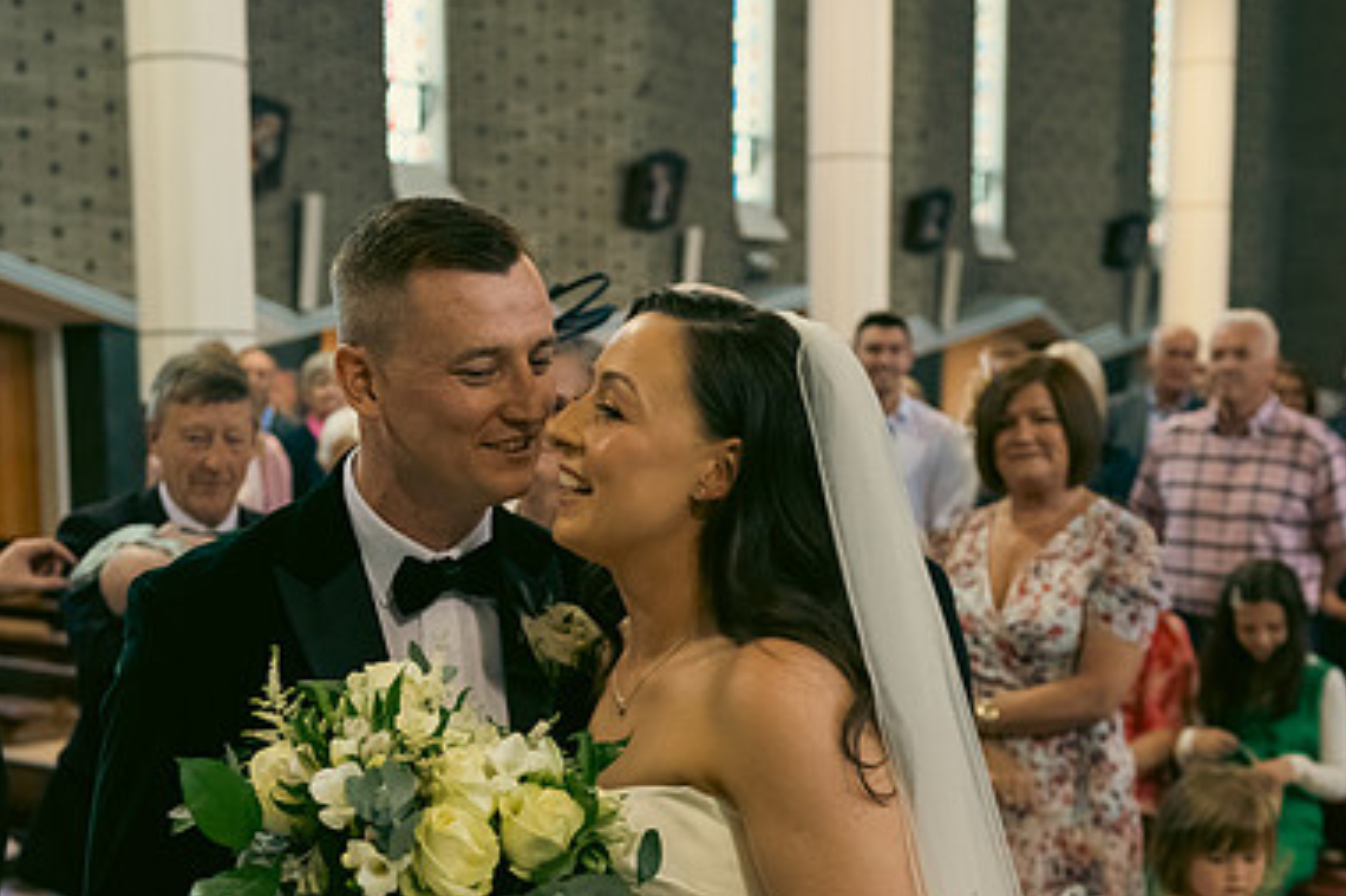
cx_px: 588
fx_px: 2055
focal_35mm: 55
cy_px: 668
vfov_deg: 24.3
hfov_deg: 36.2
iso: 1000
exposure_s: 1/160
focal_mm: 36
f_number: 3.5
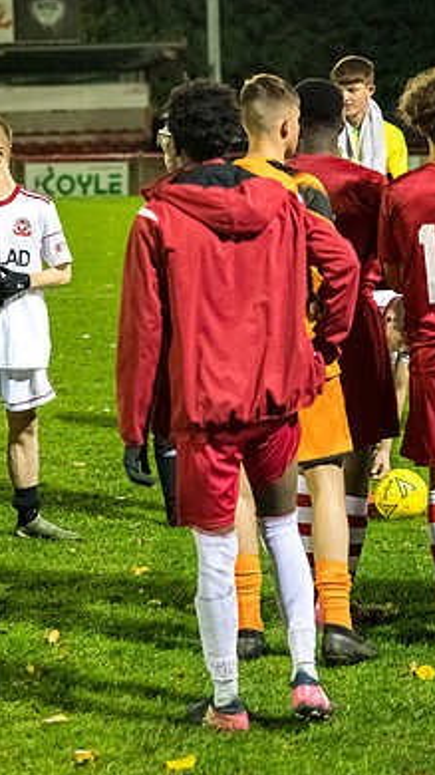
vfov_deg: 16.9
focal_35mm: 127
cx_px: -28
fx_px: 2608
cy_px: 350
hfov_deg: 9.5
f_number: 2.8
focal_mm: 70
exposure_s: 1/1000
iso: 6400
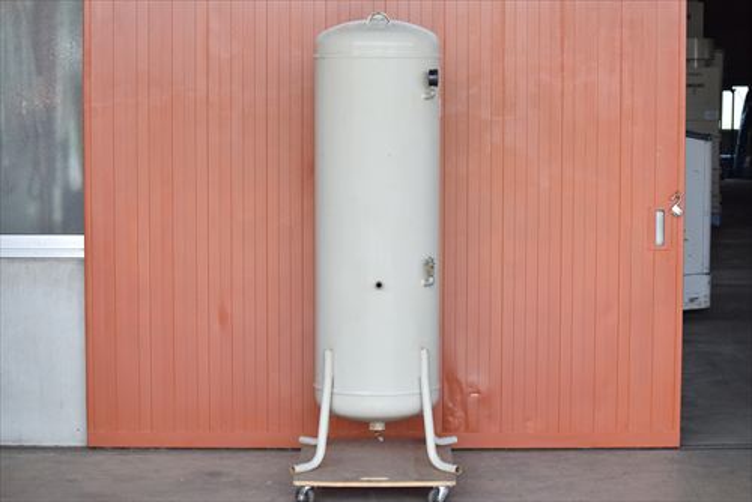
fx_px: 1724
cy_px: 251
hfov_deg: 24.6
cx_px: 376
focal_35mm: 82
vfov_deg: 16.6
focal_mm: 55
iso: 1250
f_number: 6.3
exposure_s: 1/800
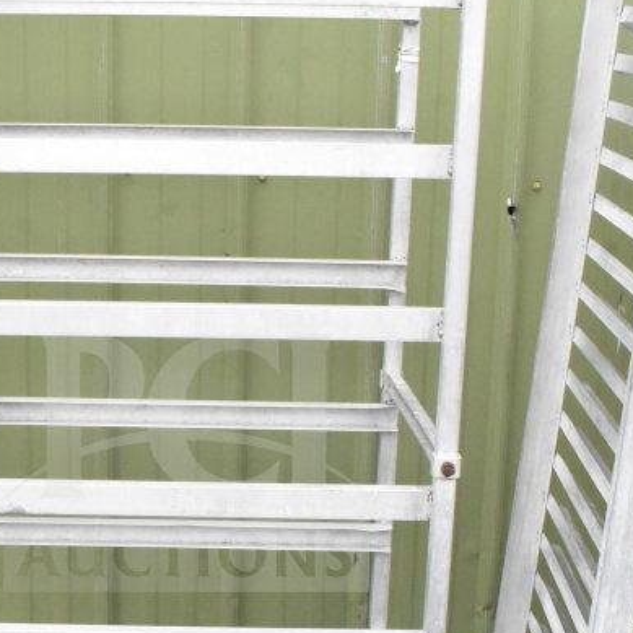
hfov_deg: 24.8
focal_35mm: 69
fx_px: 1428
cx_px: 186
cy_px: 463
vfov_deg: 24.8
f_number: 14
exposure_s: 1/800
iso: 6400
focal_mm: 23
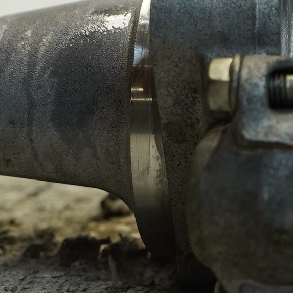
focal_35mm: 107
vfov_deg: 16.3
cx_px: 412
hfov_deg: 15.3
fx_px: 1025
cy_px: 110
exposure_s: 1/160
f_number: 4
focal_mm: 16
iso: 400
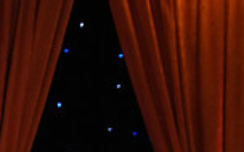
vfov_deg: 3.2
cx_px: 17
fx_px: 2720
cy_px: 442
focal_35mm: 409
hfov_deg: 5.1
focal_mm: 105
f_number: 5
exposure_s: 1/400
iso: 6400
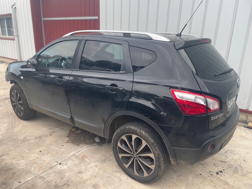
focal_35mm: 26
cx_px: 126
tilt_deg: -20.6
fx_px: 189
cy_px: 94
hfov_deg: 67.3
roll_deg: -0.2
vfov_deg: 53.1
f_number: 1.6
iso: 32
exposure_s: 1/410
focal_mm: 4.2
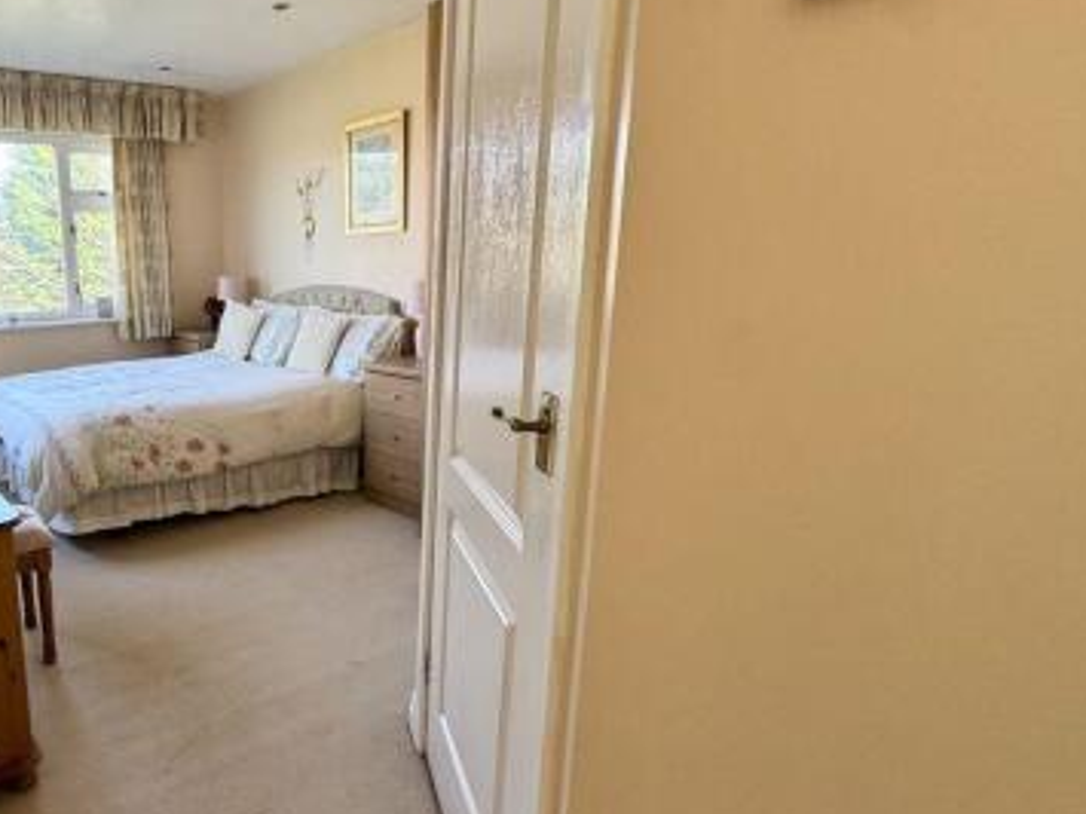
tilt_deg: -12.9
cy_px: 424
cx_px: 234
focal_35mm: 23
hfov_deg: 67.7
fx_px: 721
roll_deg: +1.6
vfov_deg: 58.8
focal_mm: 2.22
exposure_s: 1/99
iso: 100
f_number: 2.2
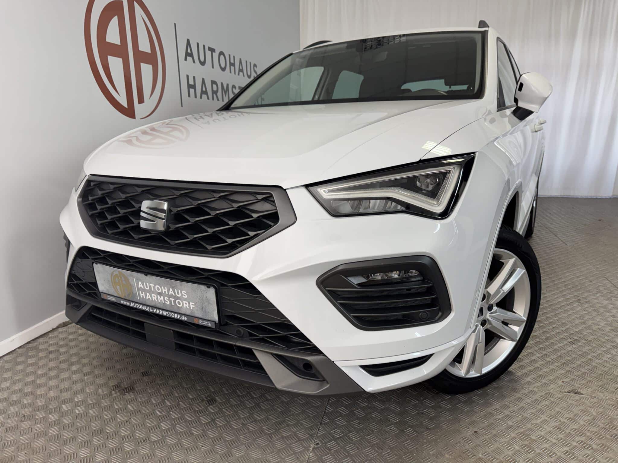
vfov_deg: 56.8
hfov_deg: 71.6
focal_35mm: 24
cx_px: 309
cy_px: 232
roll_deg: +0.8
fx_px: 428
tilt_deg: -14.5
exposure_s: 1/100
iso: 160
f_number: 1.78
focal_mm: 6.76
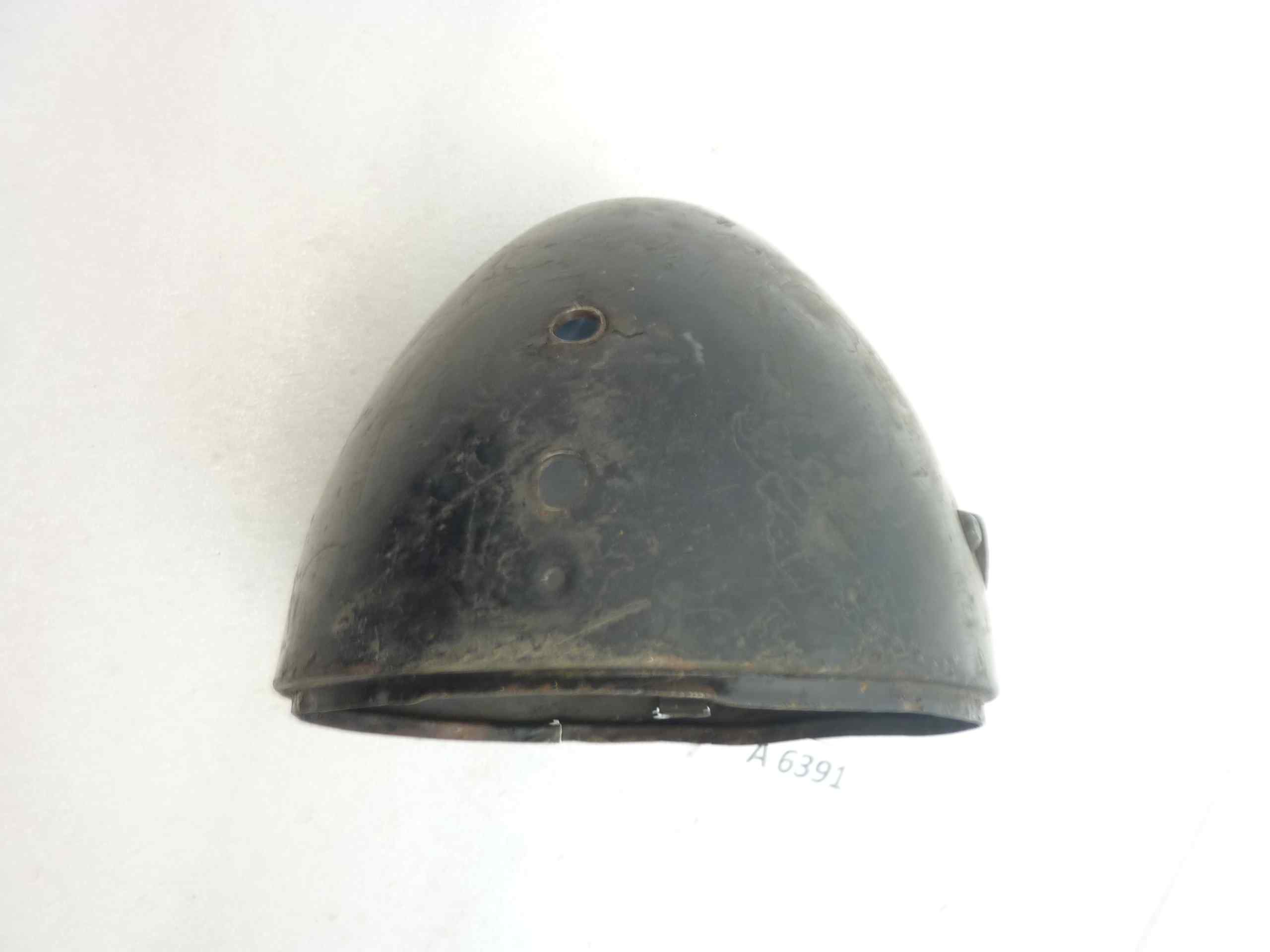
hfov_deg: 69.4
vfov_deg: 54.9
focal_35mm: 25
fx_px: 917
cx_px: 635
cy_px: 476
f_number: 3.3
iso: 125
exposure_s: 1/8
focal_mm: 4.1
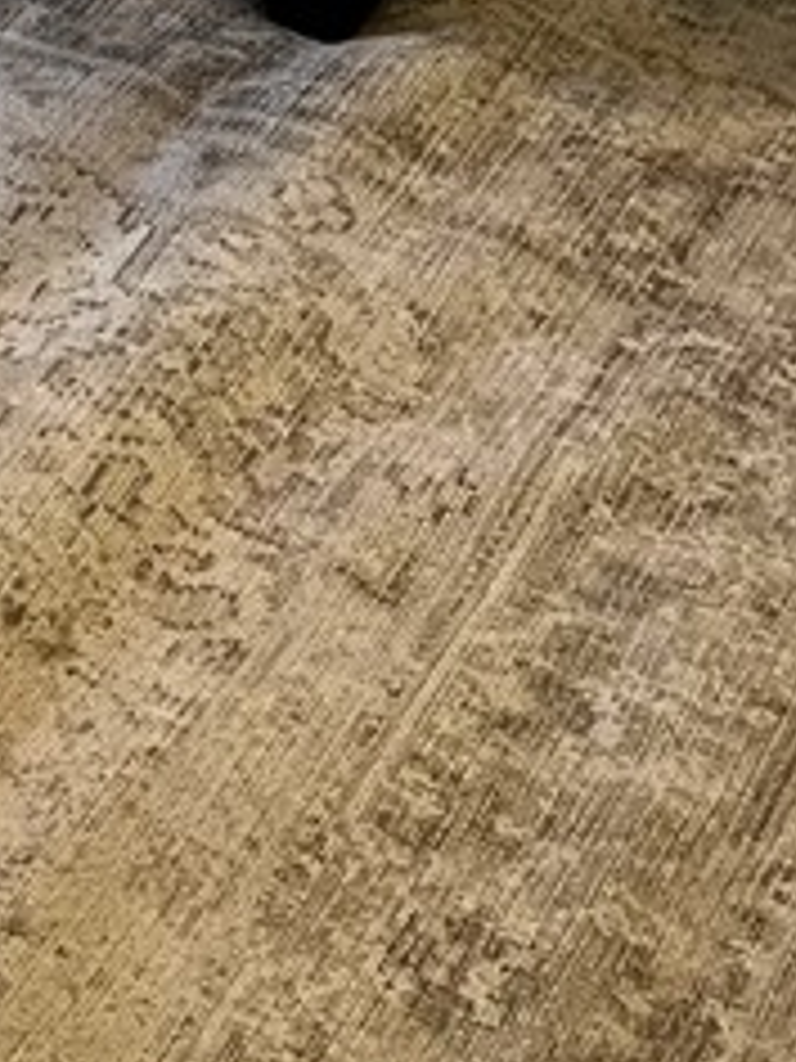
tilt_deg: -14.1
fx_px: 4323
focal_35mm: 141
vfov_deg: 11.0
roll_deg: +2.4
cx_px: -409
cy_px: -1760
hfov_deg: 10.2
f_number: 1.6
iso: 80
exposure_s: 1/50
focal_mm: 5.1
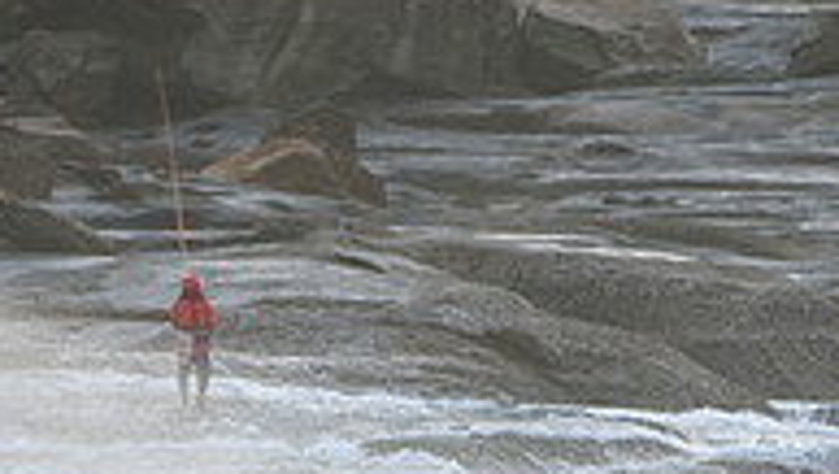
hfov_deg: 1.4
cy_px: 650
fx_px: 35184
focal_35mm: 1580
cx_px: -4
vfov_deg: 0.8
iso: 280
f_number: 5.6
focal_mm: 500
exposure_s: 1/1000
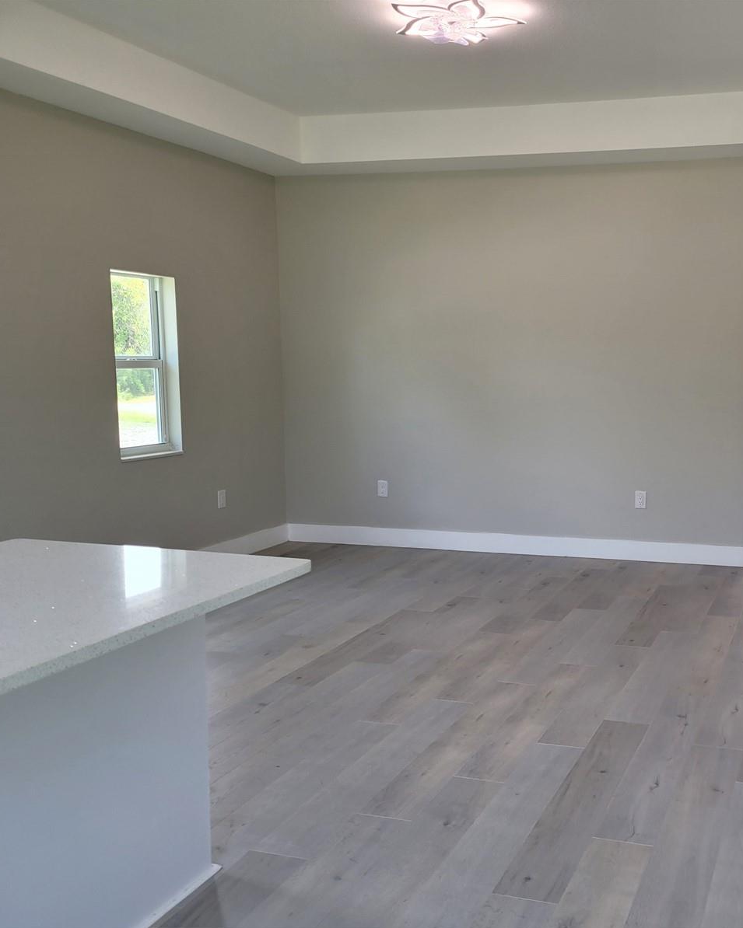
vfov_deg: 52.8
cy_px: 466
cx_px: 591
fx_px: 935
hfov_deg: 41.5
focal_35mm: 34
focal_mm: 5.4
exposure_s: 1/120
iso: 64
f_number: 1.8
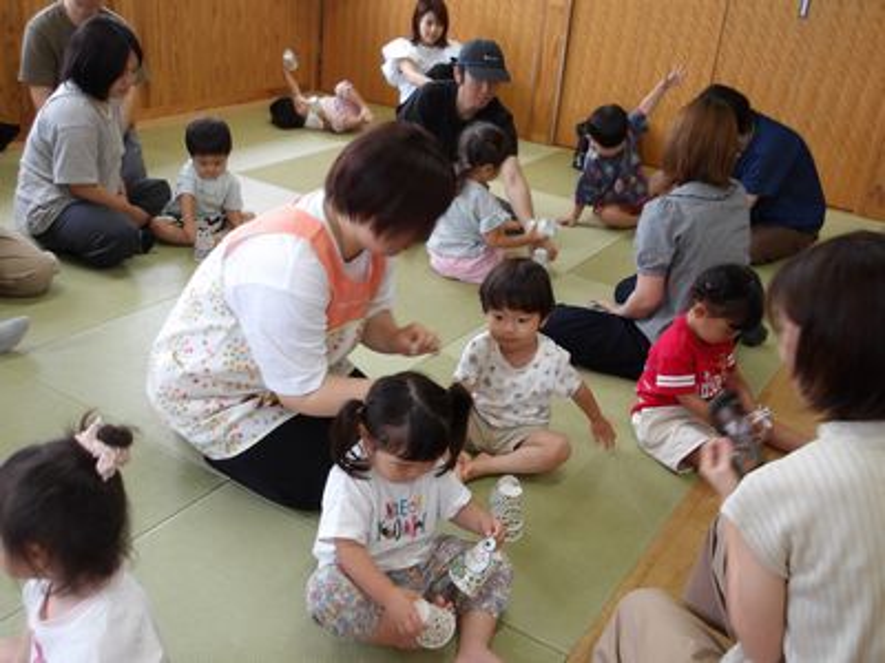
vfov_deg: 41.8
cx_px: 442
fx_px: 869
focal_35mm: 34
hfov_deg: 54.0
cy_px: 332
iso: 127
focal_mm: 6.1
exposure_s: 1/30
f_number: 3.3
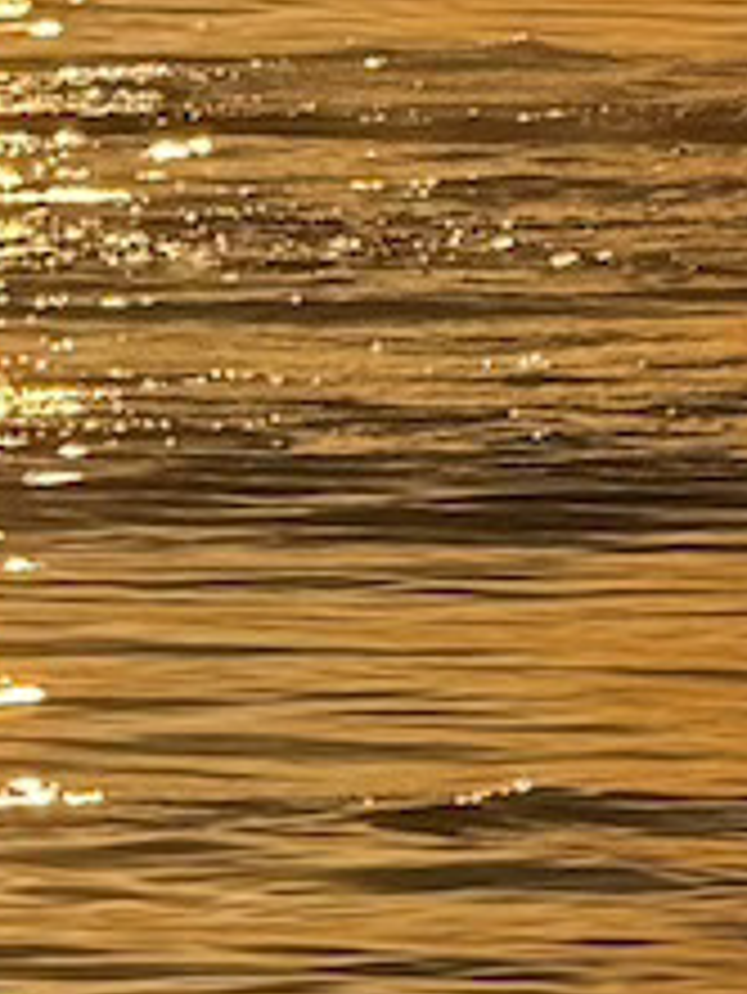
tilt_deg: +0.4
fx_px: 22479
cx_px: 1174
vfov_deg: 2.5
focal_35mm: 782
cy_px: -1894
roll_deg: -1.8
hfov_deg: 1.9
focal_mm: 15.66
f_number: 2.8
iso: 50
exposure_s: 1/9615
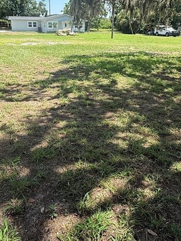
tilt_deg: -18.2
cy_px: 101
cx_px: 89
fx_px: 223
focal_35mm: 32
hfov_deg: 44.2
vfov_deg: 56.5
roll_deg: -2.0
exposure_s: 1/490
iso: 64
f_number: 2.2
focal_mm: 2.22
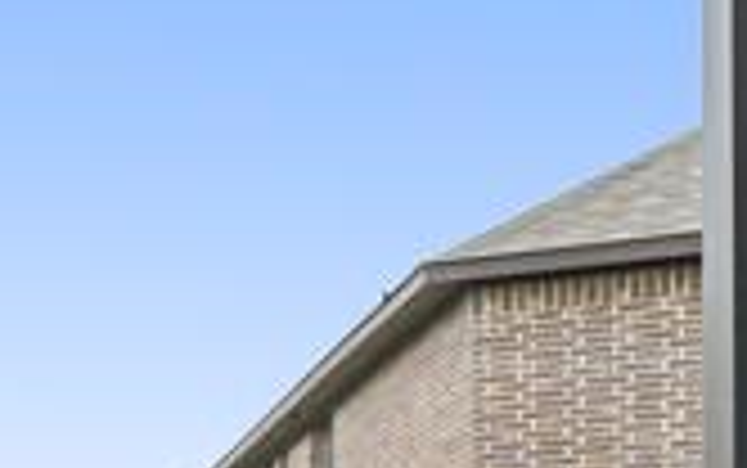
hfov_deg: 11.3
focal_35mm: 88
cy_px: 760
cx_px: -1530
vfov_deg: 13.7
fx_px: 1793
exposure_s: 1/640
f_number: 8
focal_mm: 14
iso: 400
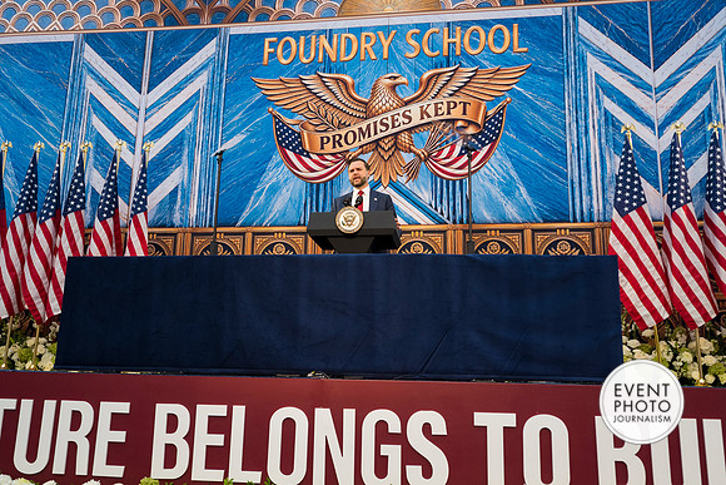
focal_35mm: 30
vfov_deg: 43.6
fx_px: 605
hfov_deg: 61.9
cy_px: 242
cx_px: 363
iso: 500
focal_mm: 30
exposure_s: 1/200
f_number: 4
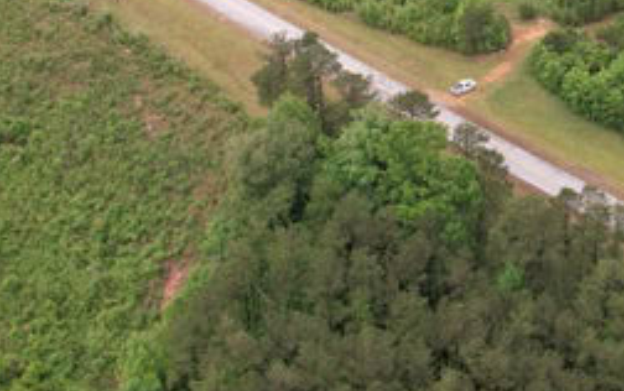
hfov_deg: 30.9
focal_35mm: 64
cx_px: 525
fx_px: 1089
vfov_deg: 19.8
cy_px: 2
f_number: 2.8
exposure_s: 1/30
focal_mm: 8.4
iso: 100
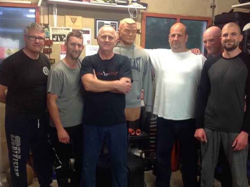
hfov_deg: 42.1
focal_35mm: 45
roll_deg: -2.4
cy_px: 113
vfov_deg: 32.0
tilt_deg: -10.7
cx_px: 131
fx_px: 325
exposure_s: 1/17
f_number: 2.4
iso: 125
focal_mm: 4.28
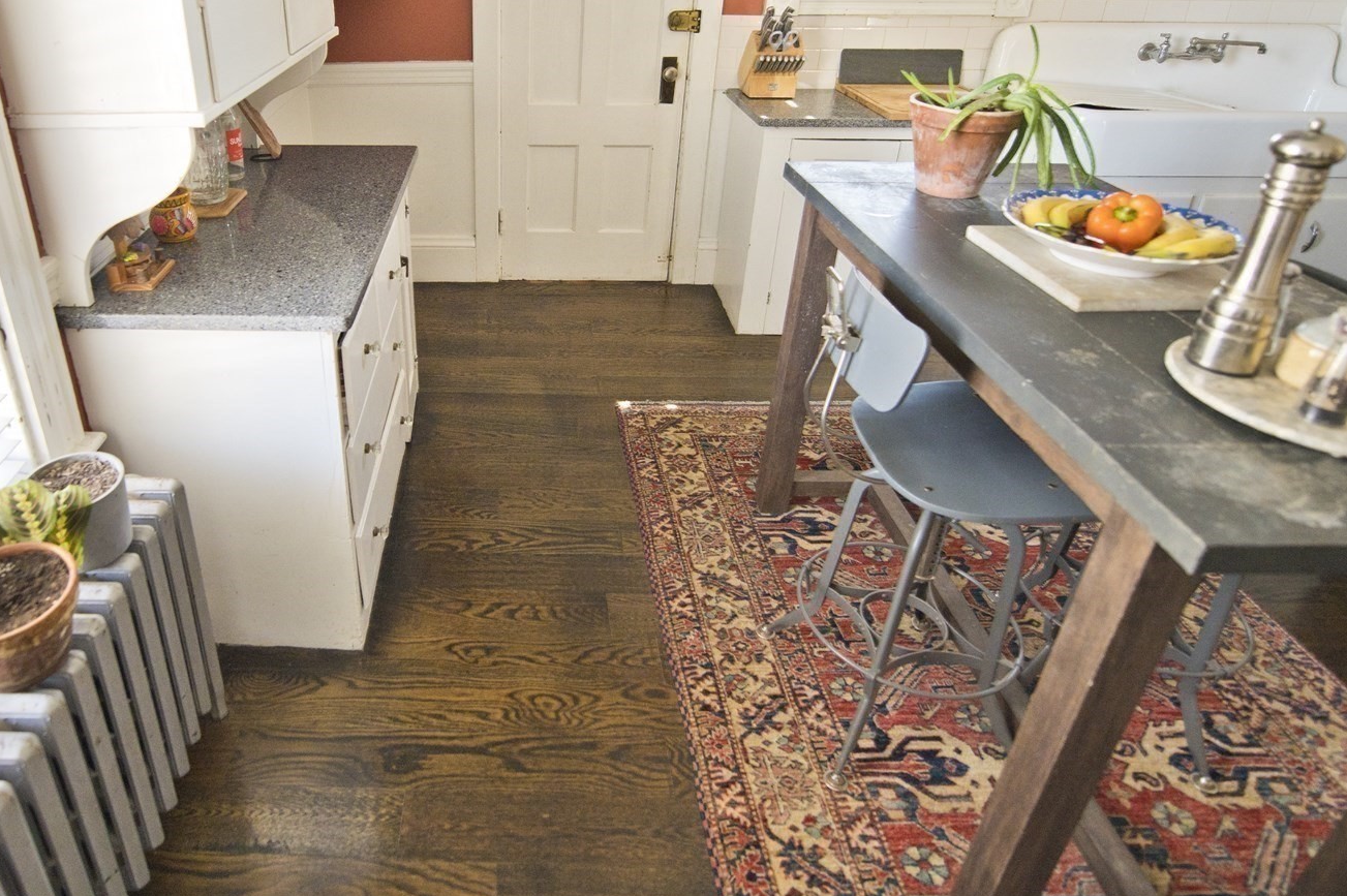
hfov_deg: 77.0
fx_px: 823
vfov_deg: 56.1
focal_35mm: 22
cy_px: 306
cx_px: 494
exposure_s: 1/125
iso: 720
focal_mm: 14
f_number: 2.8
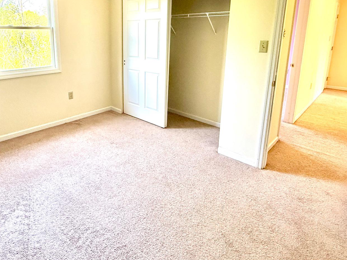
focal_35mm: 23
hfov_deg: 72.7
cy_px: 76
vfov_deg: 56.9
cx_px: 130
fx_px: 231
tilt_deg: -9.9
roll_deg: +0.2
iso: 250
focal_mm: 2.22
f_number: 2.2
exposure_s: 1/99
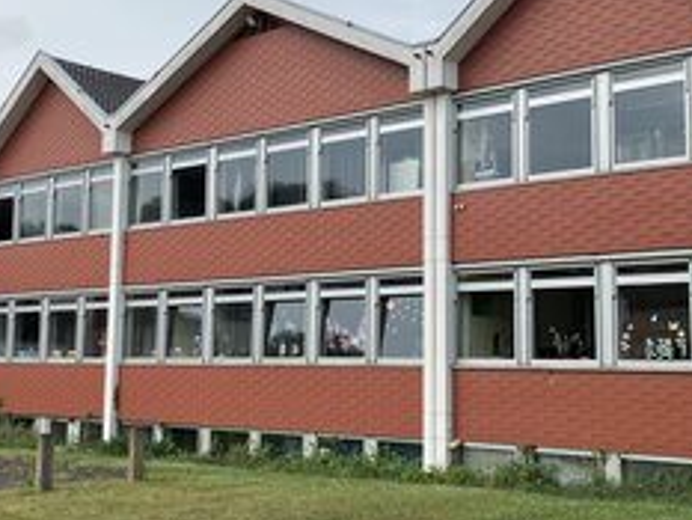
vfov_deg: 27.0
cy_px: 232
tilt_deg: +7.4
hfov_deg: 35.4
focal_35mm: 54
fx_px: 1080
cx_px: 404
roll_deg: -0.2
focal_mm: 3.99
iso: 32
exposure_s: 1/1799
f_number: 1.8
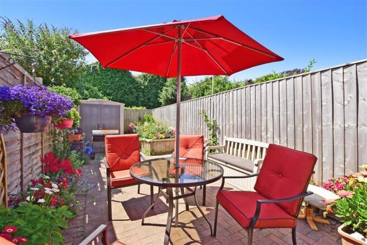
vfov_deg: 72.0
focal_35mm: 16
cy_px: 122
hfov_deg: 95.0
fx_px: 168
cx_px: 184
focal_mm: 11
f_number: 13
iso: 200
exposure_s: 1/200
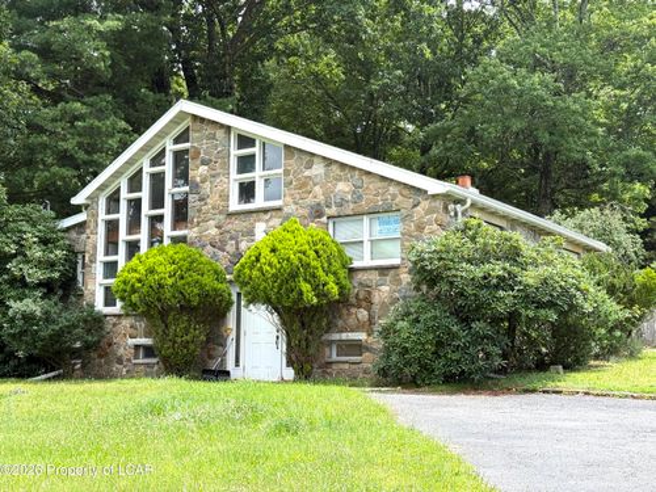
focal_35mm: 48
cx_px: 328
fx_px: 910
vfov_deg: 30.3
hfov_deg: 39.7
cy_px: 246
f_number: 1.78
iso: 64
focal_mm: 6.76
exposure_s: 1/1838
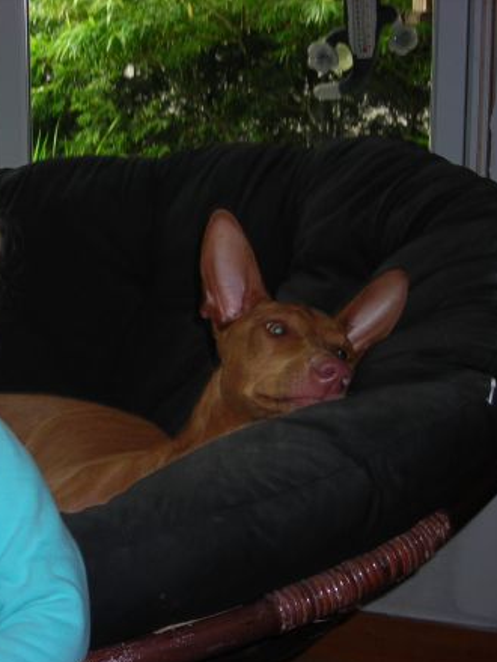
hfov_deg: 19.3
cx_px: 68
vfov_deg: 26.0
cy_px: 336
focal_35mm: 75
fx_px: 1436
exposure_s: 1/60.1
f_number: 3.6
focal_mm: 9.1
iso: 50
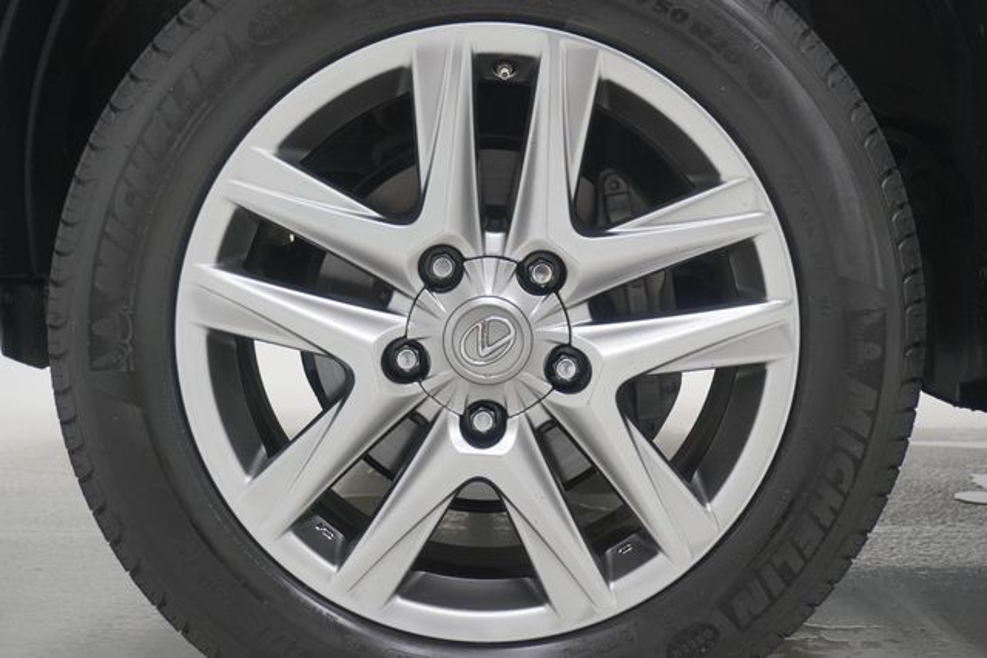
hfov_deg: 42.7
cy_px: 329
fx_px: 1261
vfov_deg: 29.3
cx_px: 494
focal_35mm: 46
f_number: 5
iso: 500
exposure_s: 1/160
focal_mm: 31
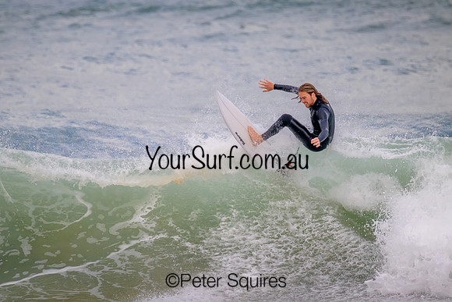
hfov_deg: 2.5
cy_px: 151
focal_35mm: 835
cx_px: 226
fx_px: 10490
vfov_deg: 1.6
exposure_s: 1/2000
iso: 2800
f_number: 11
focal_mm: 800
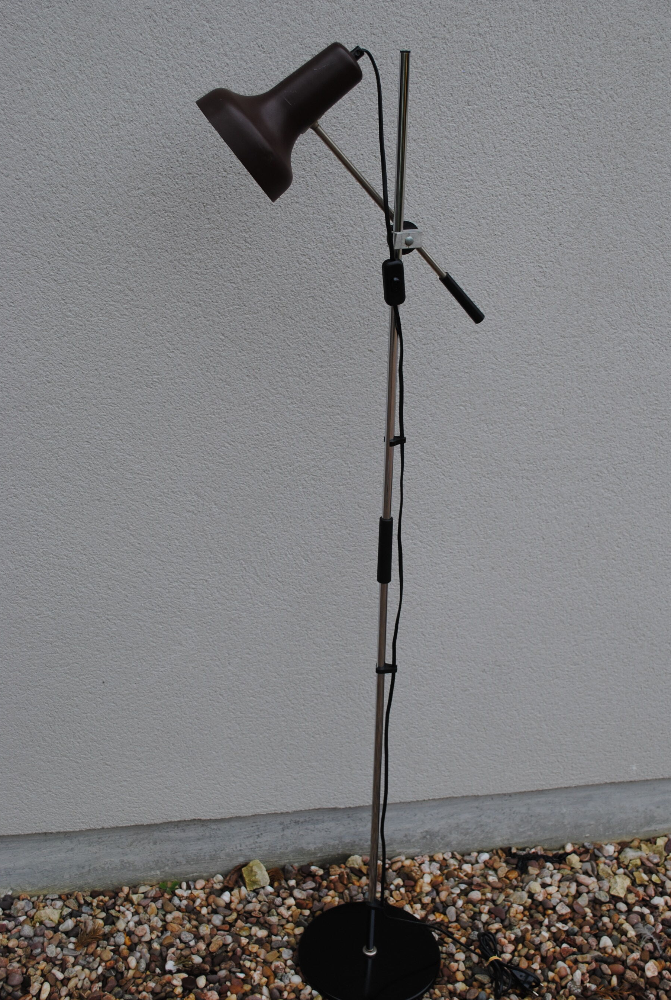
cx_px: 357
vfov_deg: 46.3
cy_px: 527
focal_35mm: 42
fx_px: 1169
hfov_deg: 32.0
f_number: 6.3
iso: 100
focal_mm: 26
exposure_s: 1/160
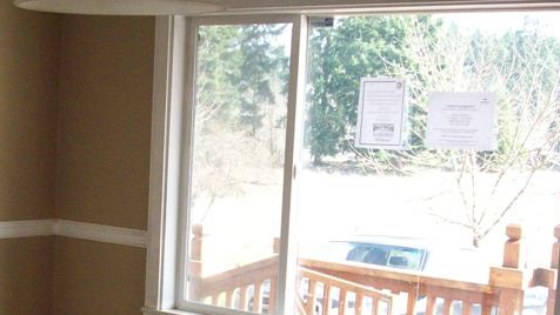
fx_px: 1114
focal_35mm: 75
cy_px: 277
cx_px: 153
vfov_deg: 15.9
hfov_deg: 27.9
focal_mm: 6.2
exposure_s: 1/219
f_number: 2.8
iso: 200
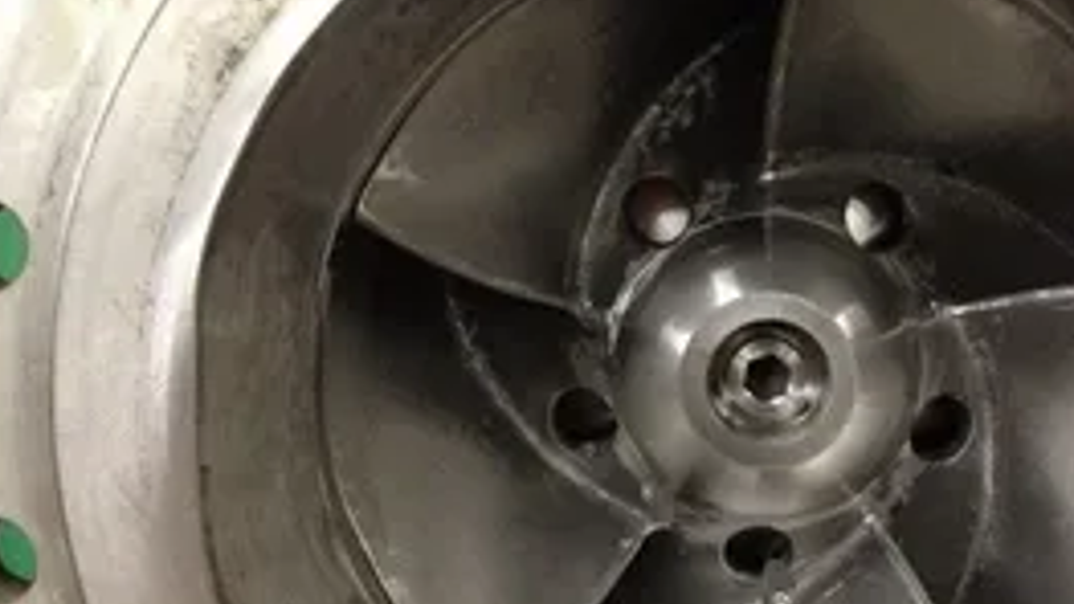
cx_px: 755
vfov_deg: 20.7
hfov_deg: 35.5
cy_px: 400
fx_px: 1652
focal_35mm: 58
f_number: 2.4
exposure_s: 1/20
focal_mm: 4.28
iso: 320
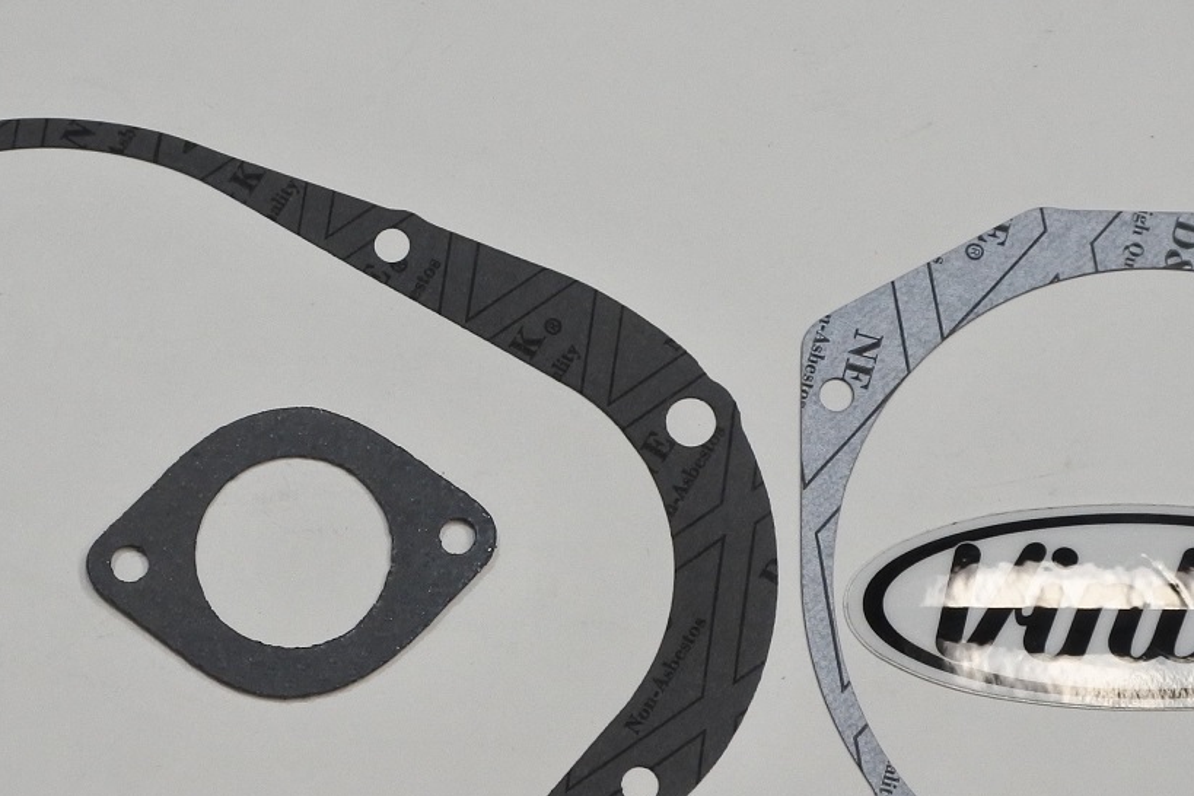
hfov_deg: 24.4
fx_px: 2753
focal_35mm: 83
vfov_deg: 16.4
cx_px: 394
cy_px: 500
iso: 500
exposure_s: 1/125
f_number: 4.5
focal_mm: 16.1
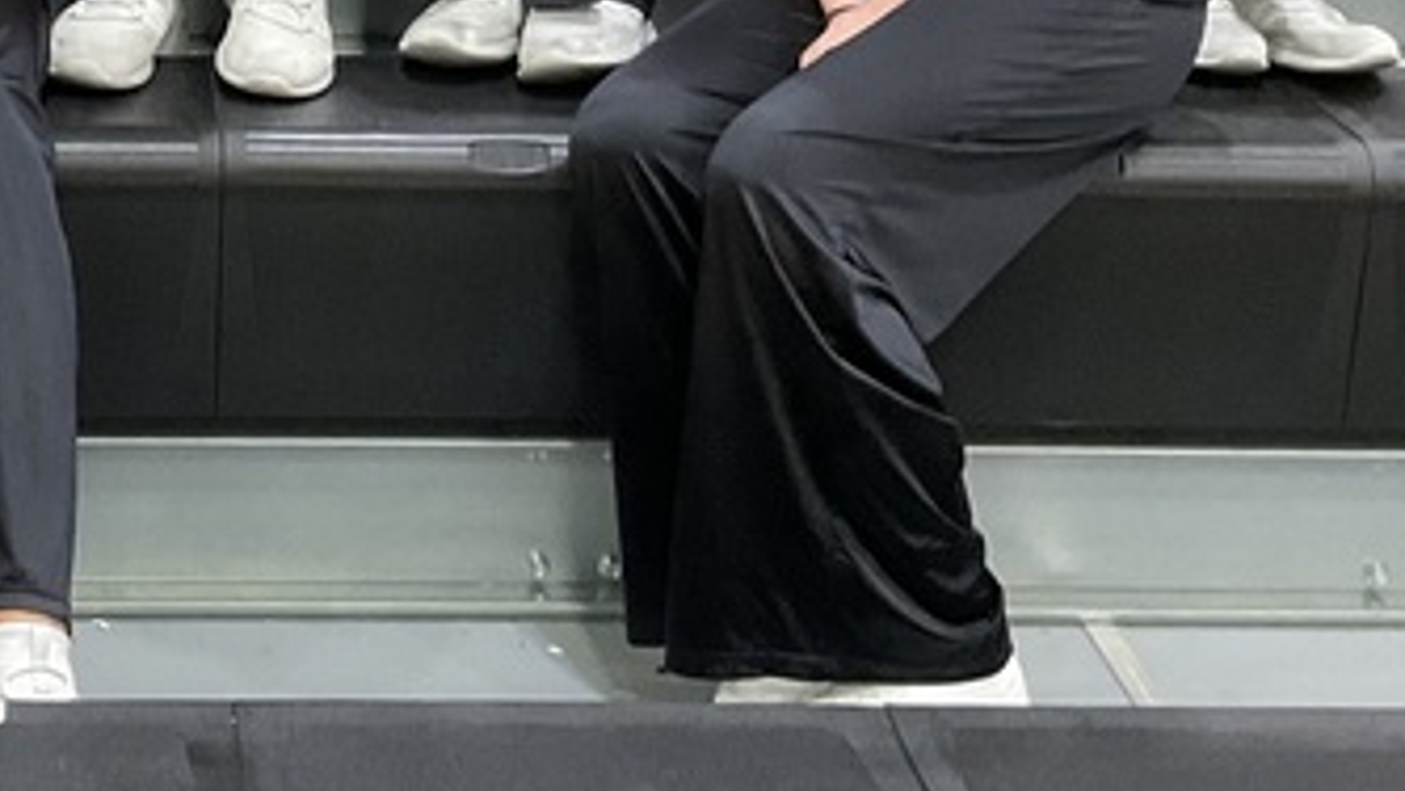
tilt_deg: -9.2
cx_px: 164
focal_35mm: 97
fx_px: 3614
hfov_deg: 21.5
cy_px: -374
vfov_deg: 12.0
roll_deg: -2.9
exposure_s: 1/60
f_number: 1.8
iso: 160
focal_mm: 3
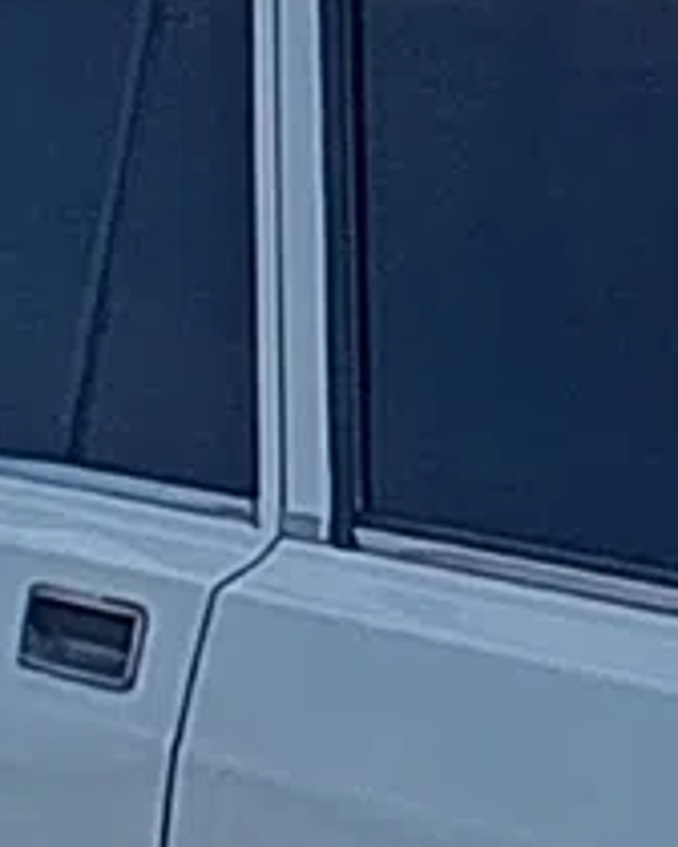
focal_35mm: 164
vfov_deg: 11.7
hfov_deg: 9.3
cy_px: 173
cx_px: 823
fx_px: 4114
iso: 50
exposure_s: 1/1321
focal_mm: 1.65
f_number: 2.2
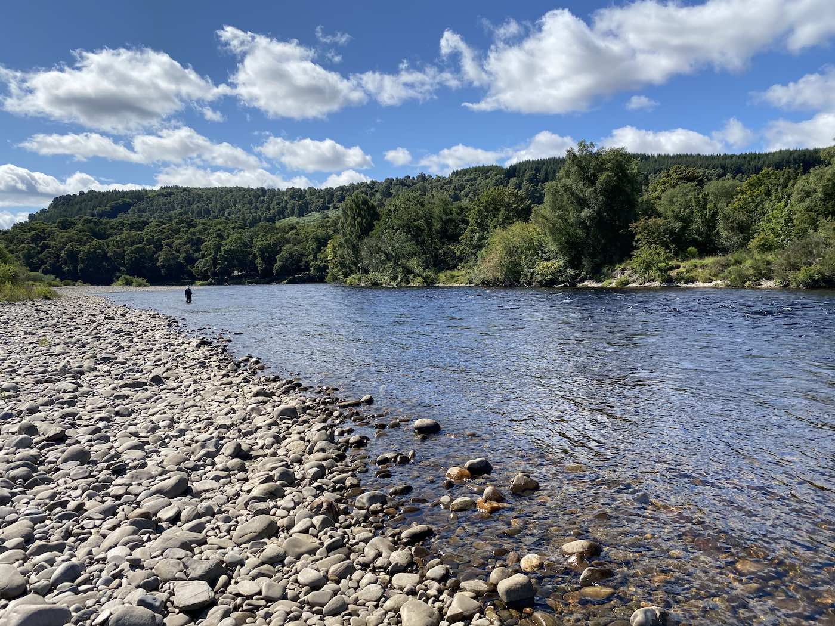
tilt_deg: -3.0
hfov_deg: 67.3
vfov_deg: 53.1
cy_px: 313
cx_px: 418
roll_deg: +1.1
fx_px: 627
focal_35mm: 26
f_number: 1.8
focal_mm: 4.25
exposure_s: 1/3125
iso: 32
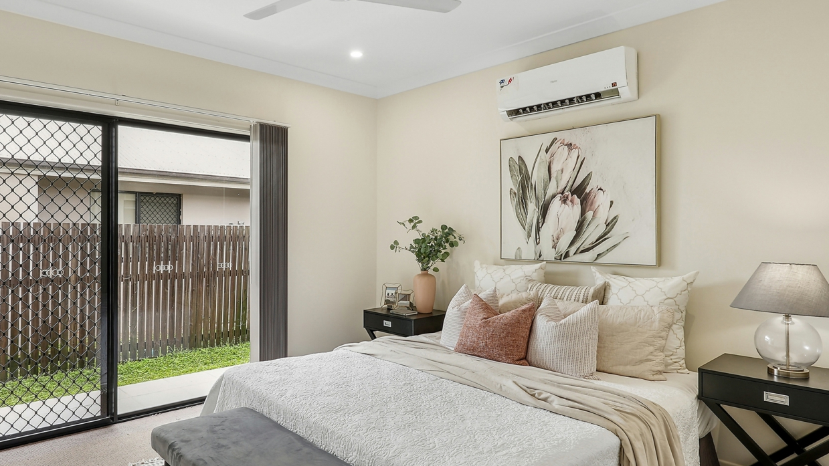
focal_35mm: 23
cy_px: 241
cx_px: 375
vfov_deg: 49.5
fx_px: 506
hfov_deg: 78.5
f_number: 11
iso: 200
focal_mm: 17
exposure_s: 1/6
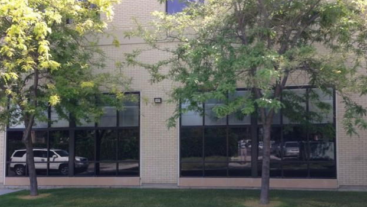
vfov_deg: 31.9
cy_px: 127
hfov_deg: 54.0
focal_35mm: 37
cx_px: 188
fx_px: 360
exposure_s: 1/321
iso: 50
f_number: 2.4
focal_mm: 4.13
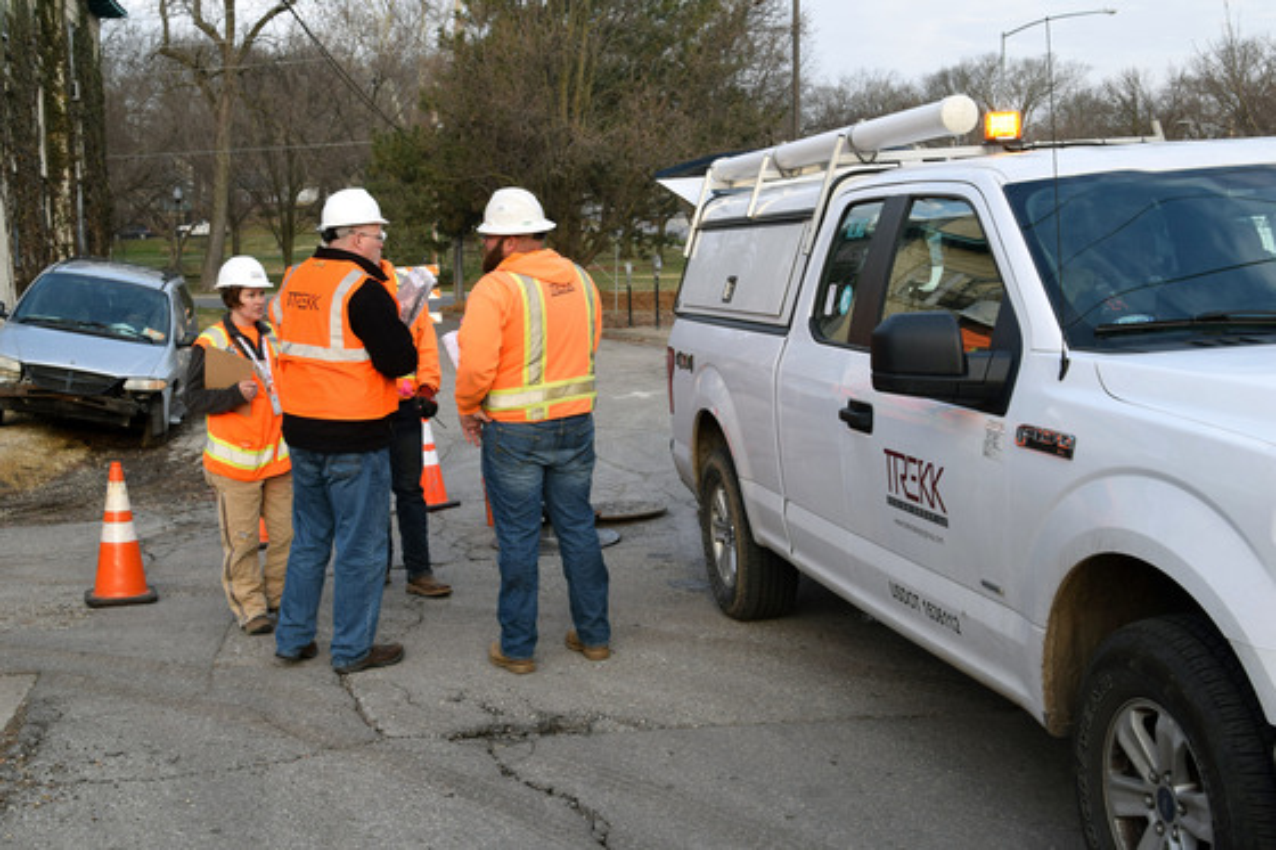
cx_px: 638
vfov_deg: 31.9
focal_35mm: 42
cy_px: 425
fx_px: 1488
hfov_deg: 46.4
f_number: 8
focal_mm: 28
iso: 400
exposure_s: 1/250
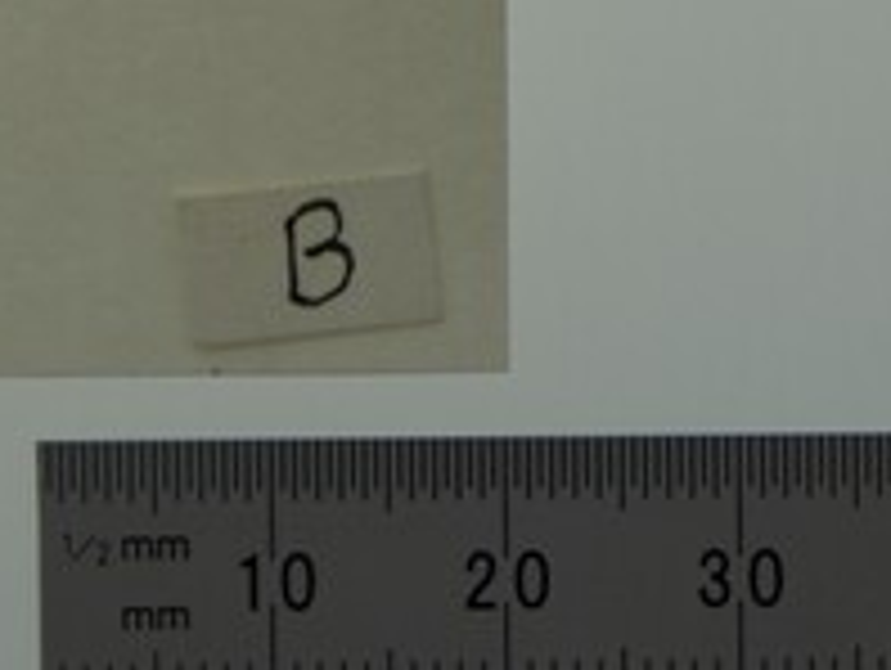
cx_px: 986
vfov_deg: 4.2
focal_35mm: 349
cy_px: -1045
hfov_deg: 5.7
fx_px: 8994
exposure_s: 1/160
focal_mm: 60
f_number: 10
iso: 100
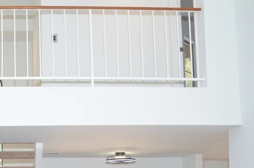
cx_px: -1
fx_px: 451
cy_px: 176
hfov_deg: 29.4
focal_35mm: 64
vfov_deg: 20.3
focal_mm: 18
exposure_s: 1/100
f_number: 5
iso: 400
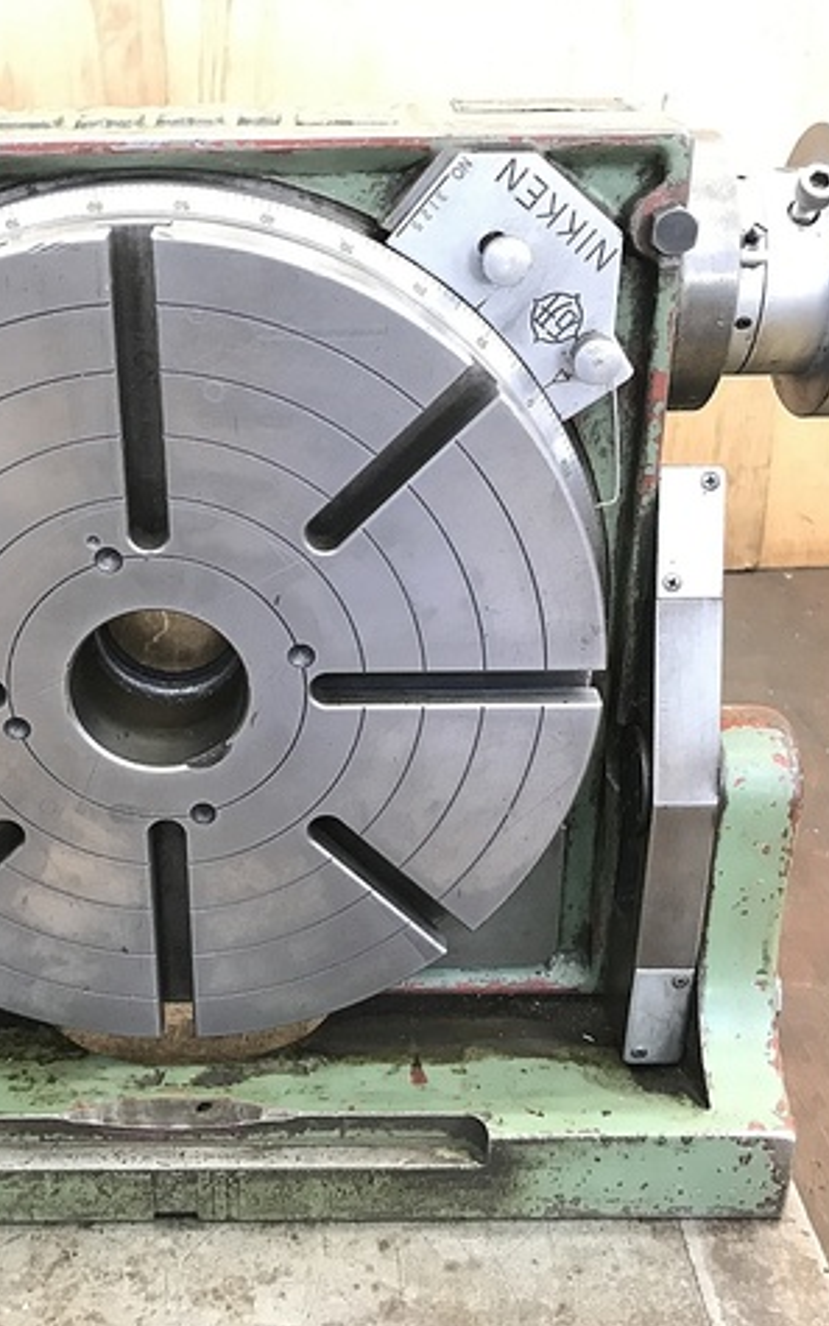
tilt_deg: -26.1
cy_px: 664
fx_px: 1446
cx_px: 287
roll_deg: +0.8
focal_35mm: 40
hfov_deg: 31.8
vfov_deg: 49.3
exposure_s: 1/15
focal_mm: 3.99
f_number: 1.8
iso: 50
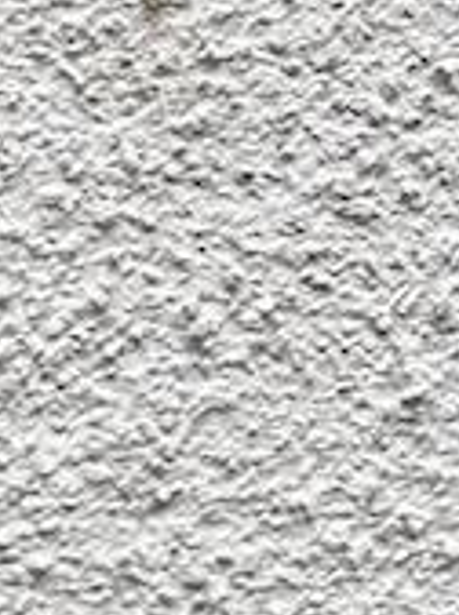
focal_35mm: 151
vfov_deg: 11.7
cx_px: -736
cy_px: 1246
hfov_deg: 8.7
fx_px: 2680
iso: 40
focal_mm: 5.96
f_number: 1.6
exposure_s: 1/166
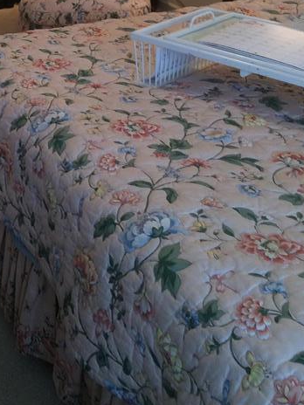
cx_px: 17
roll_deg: +3.0
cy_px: -39
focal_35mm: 64
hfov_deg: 22.3
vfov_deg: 27.7
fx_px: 749
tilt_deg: -11.0
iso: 125
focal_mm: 4.15
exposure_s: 1/30
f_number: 2.2
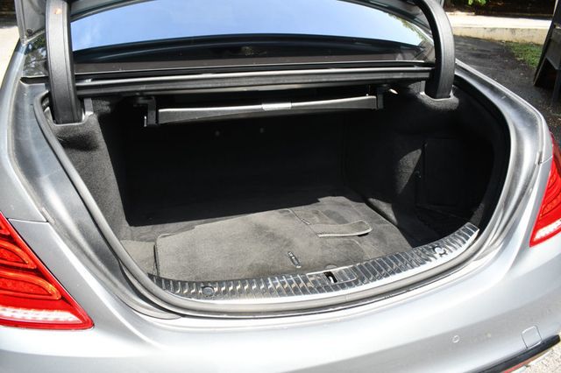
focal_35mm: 30
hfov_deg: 62.0
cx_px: 280
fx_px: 467
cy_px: 186
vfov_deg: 43.6
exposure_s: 1/250
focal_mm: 20
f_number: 5.6
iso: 220
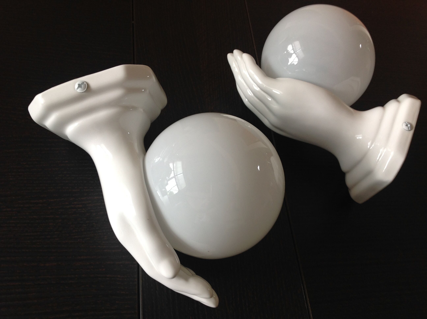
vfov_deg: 40.6
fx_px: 431
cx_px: 214
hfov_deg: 52.7
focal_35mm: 35
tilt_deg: -57.4
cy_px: 160
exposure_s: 1/24
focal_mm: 4.28
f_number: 2.4
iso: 50
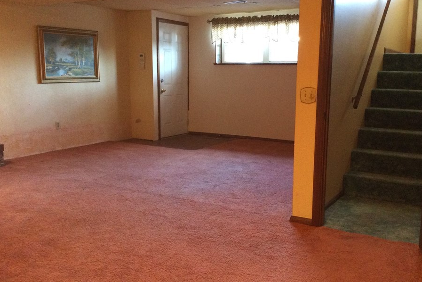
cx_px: 225
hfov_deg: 50.7
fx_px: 445
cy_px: 139
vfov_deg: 35.1
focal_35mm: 38
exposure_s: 1/17
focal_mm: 3.3
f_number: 2.4
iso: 250
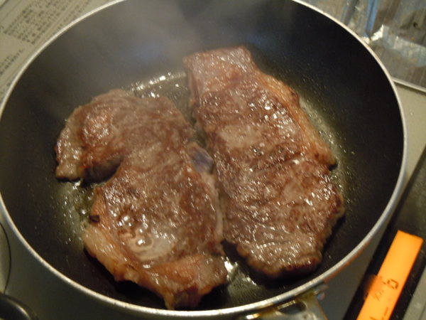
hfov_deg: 28.6
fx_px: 837
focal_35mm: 68
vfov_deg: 21.6
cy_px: 160
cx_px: 213
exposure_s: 1/6
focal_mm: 12.2
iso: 400
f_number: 4.1
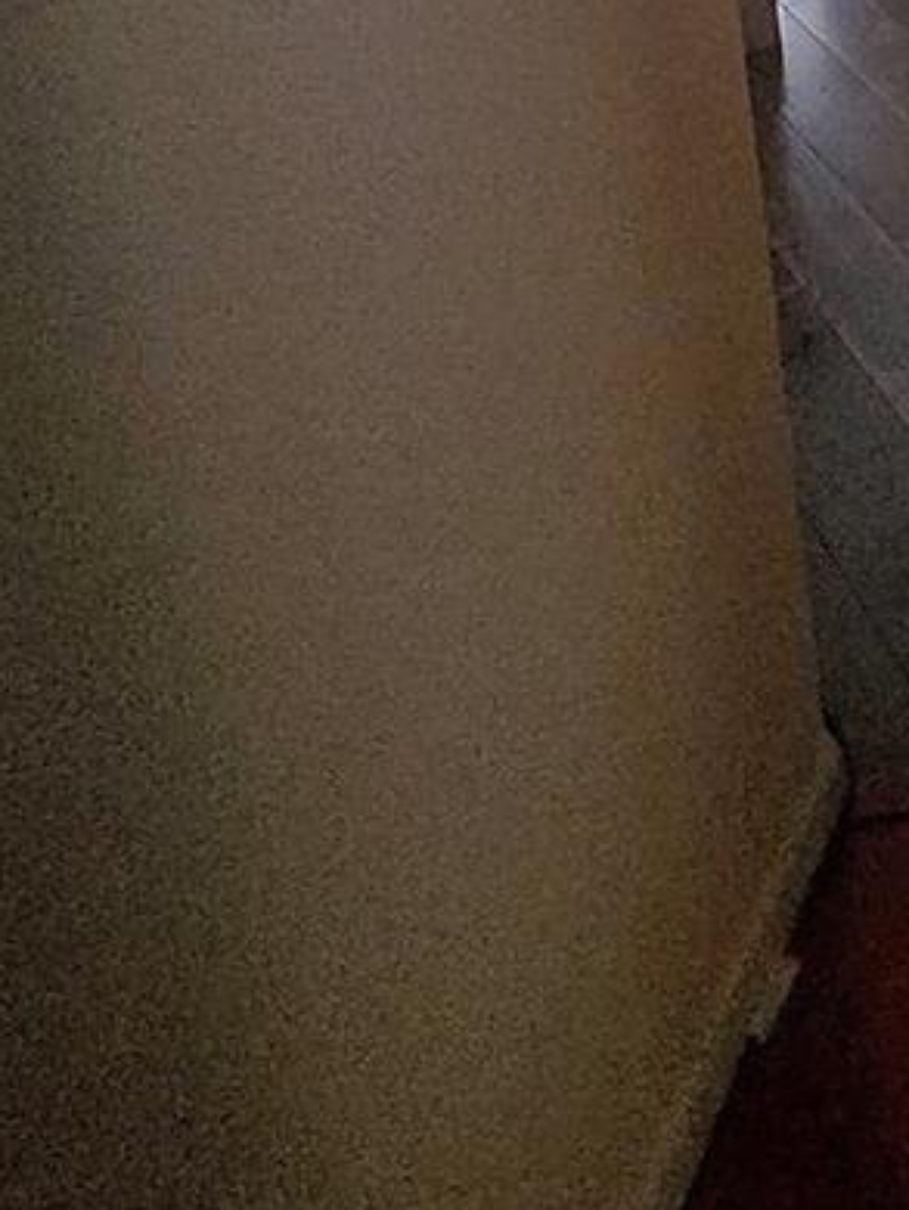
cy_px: -375
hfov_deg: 28.6
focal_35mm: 40
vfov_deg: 33.6
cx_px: 1219
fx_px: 1399
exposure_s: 1/24
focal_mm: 2.2
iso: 1250
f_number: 2.2
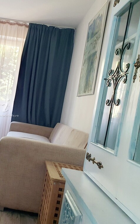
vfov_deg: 52.7
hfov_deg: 32.4
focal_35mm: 37
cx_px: 10
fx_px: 226
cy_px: 112
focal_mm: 4.32
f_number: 2.4
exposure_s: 1/50
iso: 200
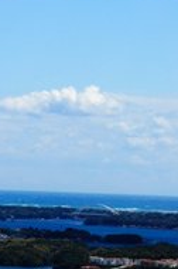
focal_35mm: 296
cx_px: 77
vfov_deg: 7.0
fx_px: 2206
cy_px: 84
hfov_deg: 4.6
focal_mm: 75
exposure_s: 1/1000
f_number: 9
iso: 200
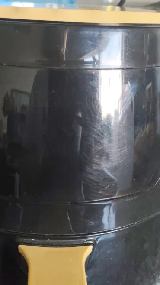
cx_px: 57
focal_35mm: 39
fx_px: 294
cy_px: 144
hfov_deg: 30.3
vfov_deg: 51.6
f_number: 1.9
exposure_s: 1/100
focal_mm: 6.12
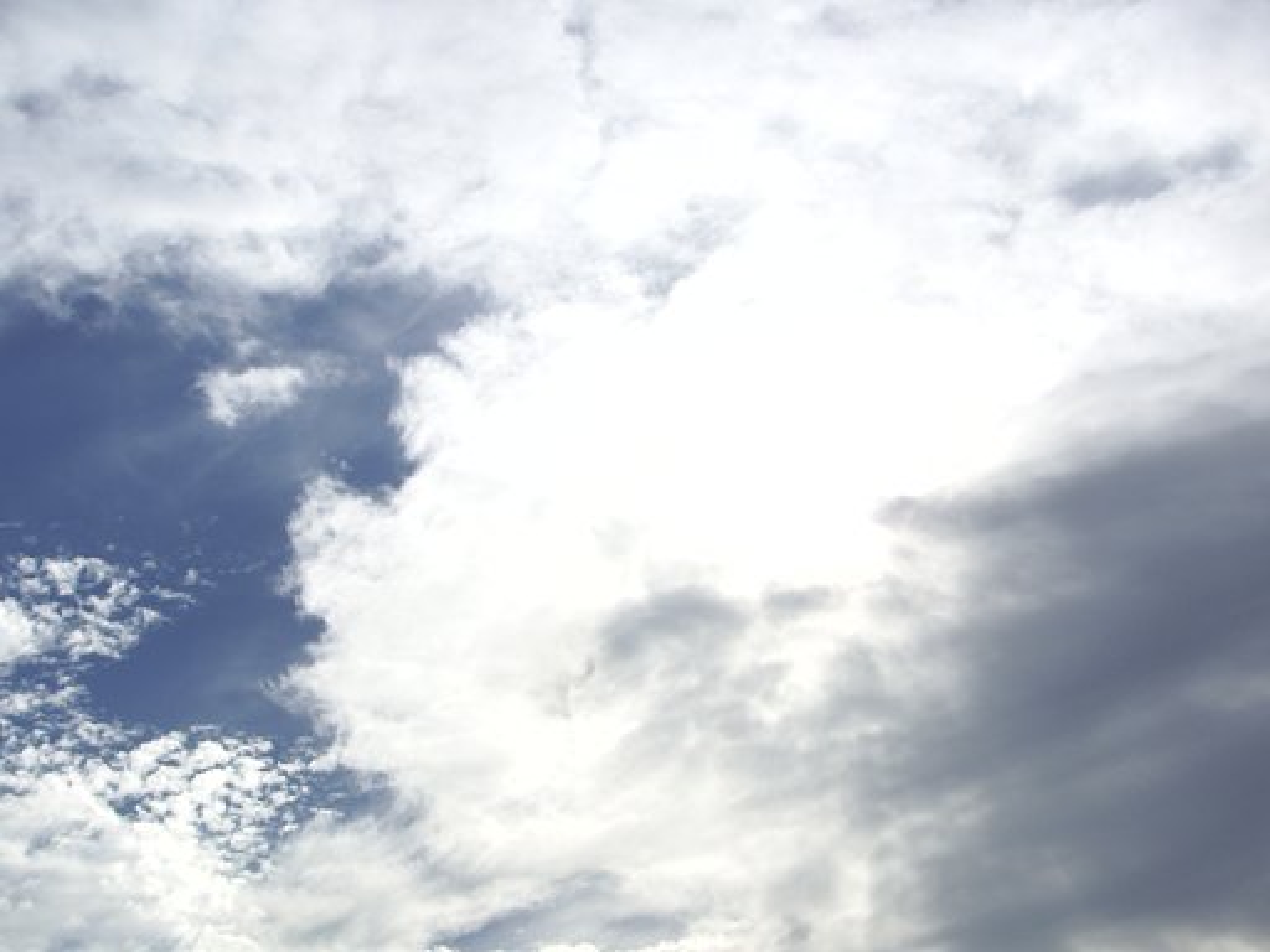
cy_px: 476
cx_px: 635
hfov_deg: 38.2
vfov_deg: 29.1
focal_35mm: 50
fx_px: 1834
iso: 50
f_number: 5
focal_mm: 8.2
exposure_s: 1/1000
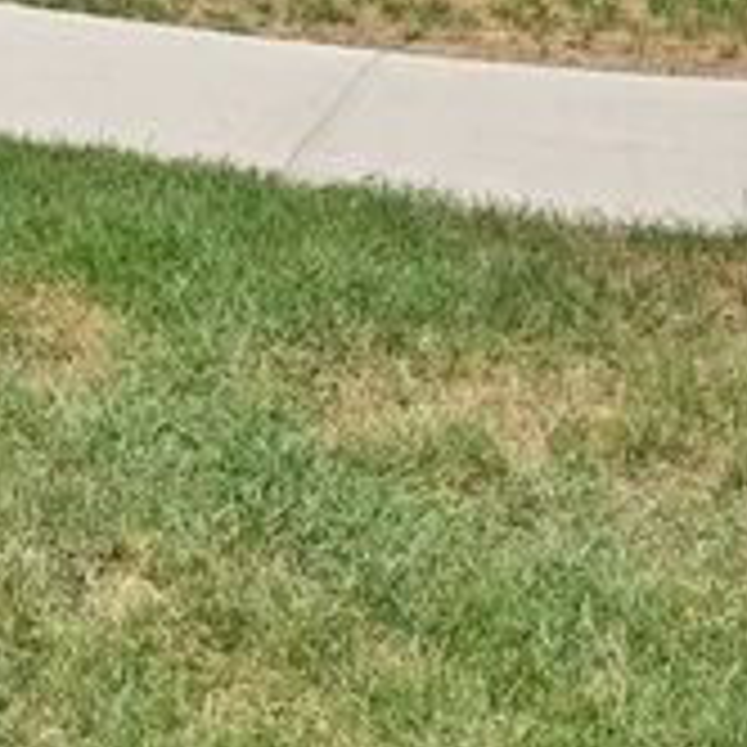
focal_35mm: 89
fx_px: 2173
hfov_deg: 17.1
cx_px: -454
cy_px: -436
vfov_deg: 17.2
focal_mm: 17
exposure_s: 1/160
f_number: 8
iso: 250
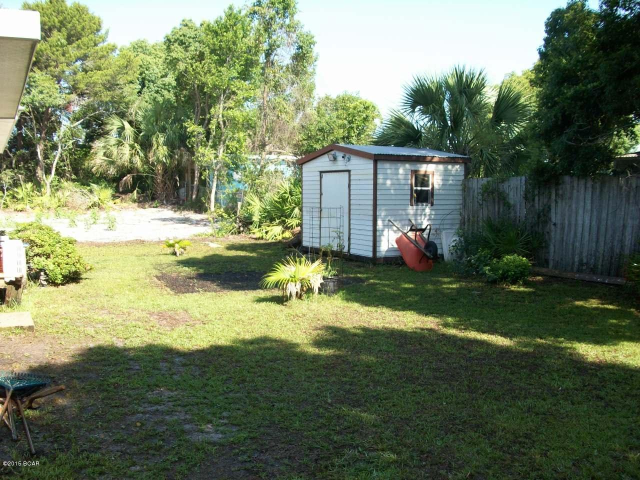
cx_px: 320
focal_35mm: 34
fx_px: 629
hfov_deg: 54.0
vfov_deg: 41.8
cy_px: 240
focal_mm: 5.7
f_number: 2.8
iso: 64
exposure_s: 1/265
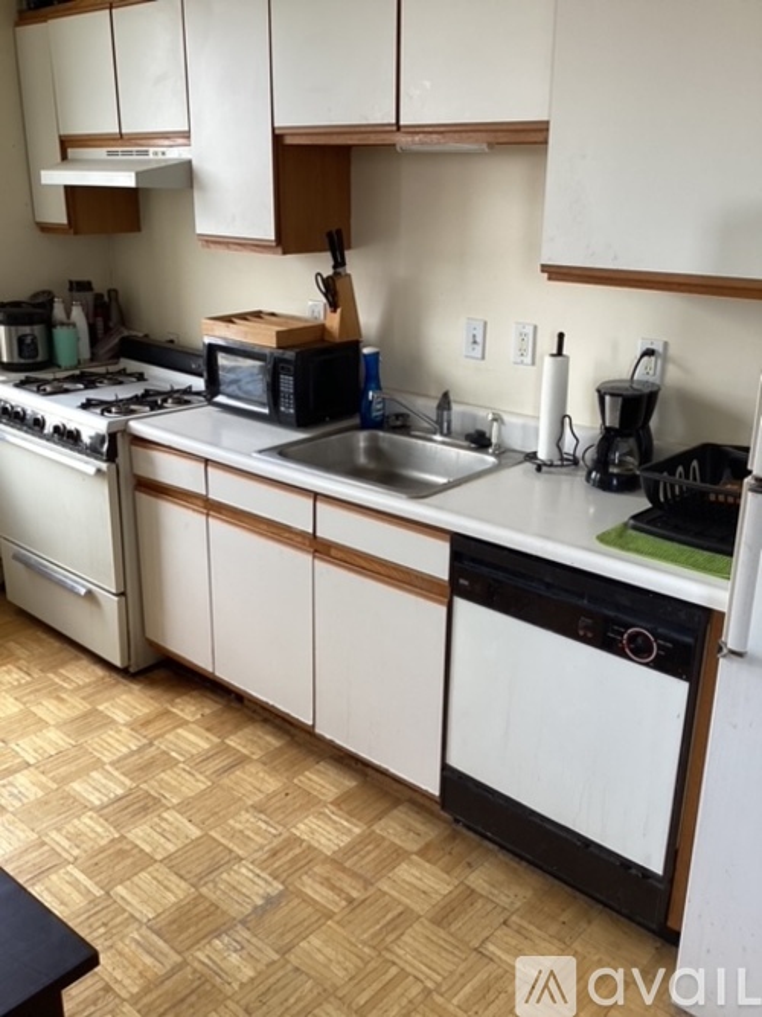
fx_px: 910
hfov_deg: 45.4
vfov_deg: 58.4
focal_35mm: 31
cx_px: 381
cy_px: 508
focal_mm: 3.3
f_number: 2.4
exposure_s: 1/60
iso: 50
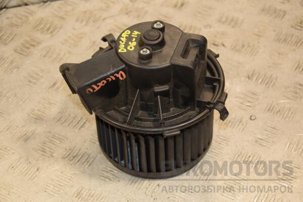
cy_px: 101
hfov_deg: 26.0
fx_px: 656
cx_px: 152
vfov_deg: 17.5
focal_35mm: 78
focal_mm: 52
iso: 800
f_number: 5
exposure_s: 1/160
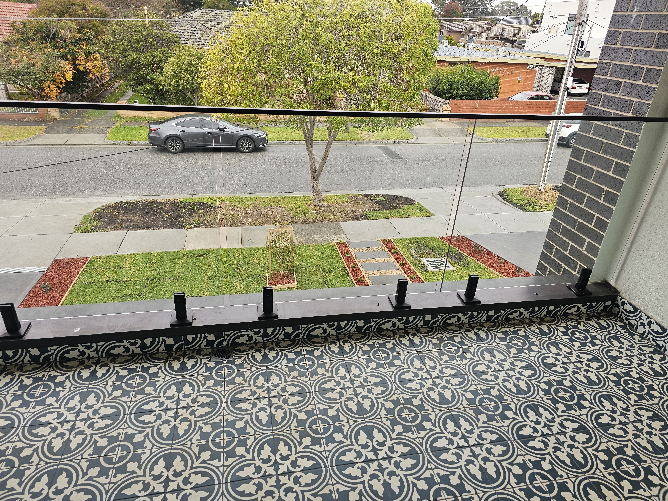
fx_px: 444
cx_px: 334
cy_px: 250
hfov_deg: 73.9
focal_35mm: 23
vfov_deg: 58.9
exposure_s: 1/180
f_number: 1.7
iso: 25
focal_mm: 6.3
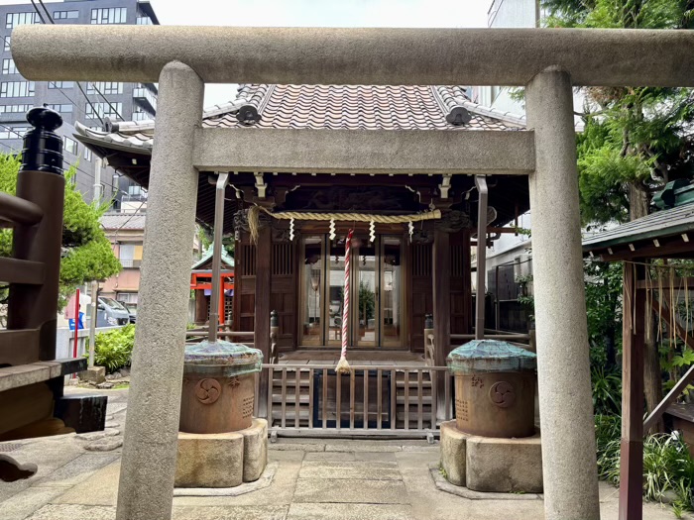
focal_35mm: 26
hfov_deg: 67.3
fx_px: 521
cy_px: 260
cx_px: 347
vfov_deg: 53.1
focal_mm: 5.96
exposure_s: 1/353
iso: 50
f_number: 1.6
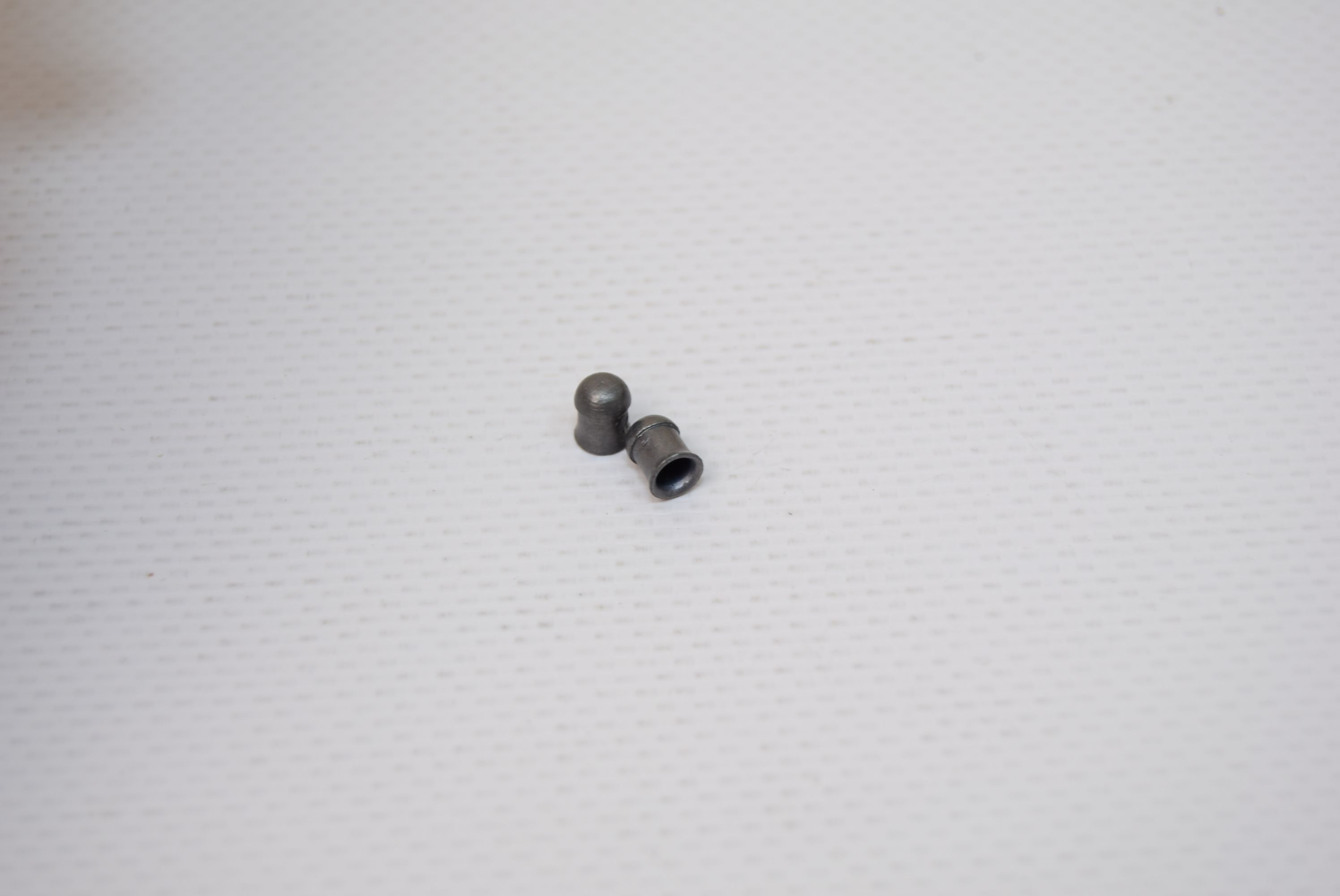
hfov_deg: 24.6
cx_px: 670
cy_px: 448
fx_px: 3073
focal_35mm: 82
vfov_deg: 16.6
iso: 100
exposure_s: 1/8
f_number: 5.6
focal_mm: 55
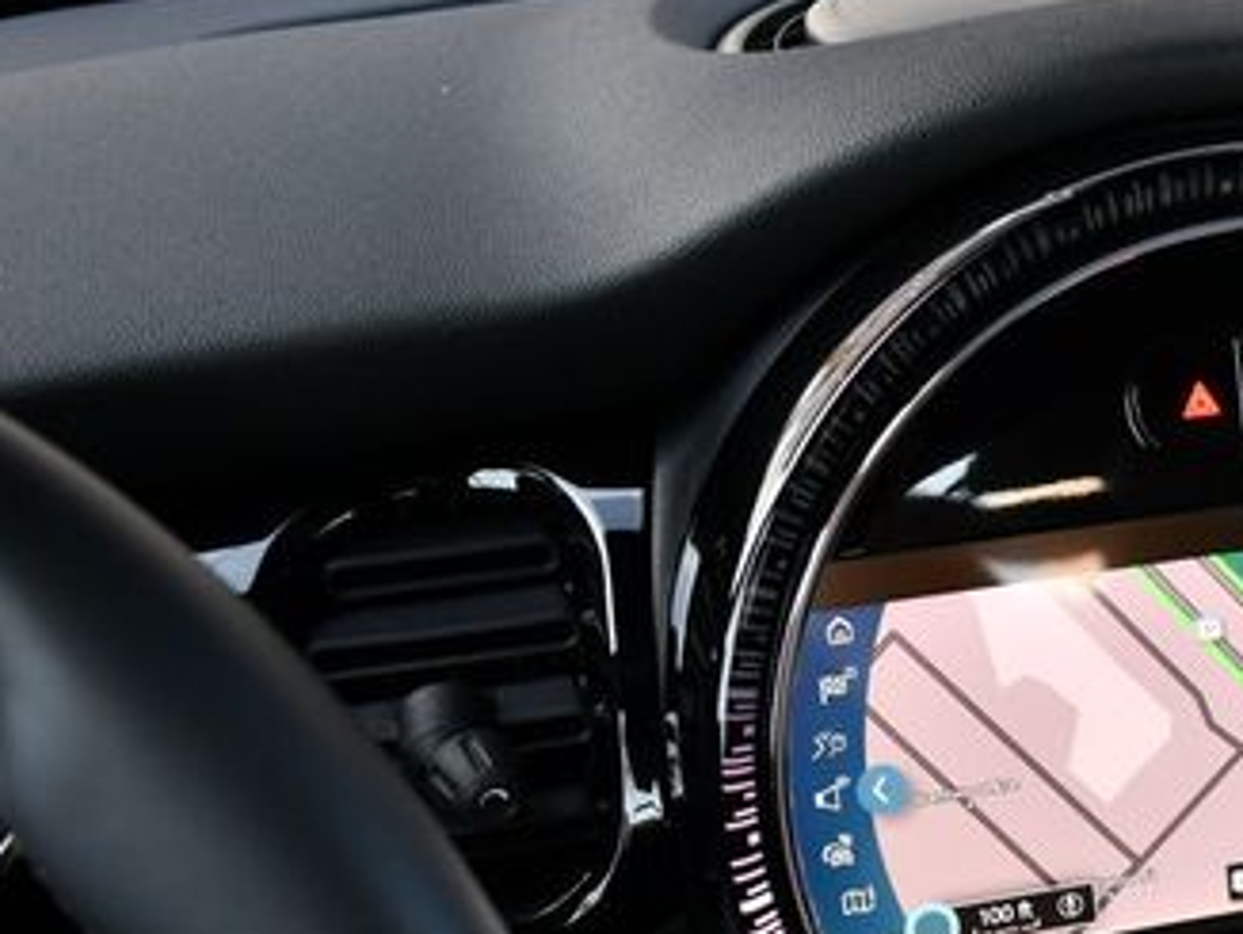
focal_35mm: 68
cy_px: 801
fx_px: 2444
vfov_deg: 21.3
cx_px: 1144
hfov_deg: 27.4
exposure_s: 1/250
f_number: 3.5
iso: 450
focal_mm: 18
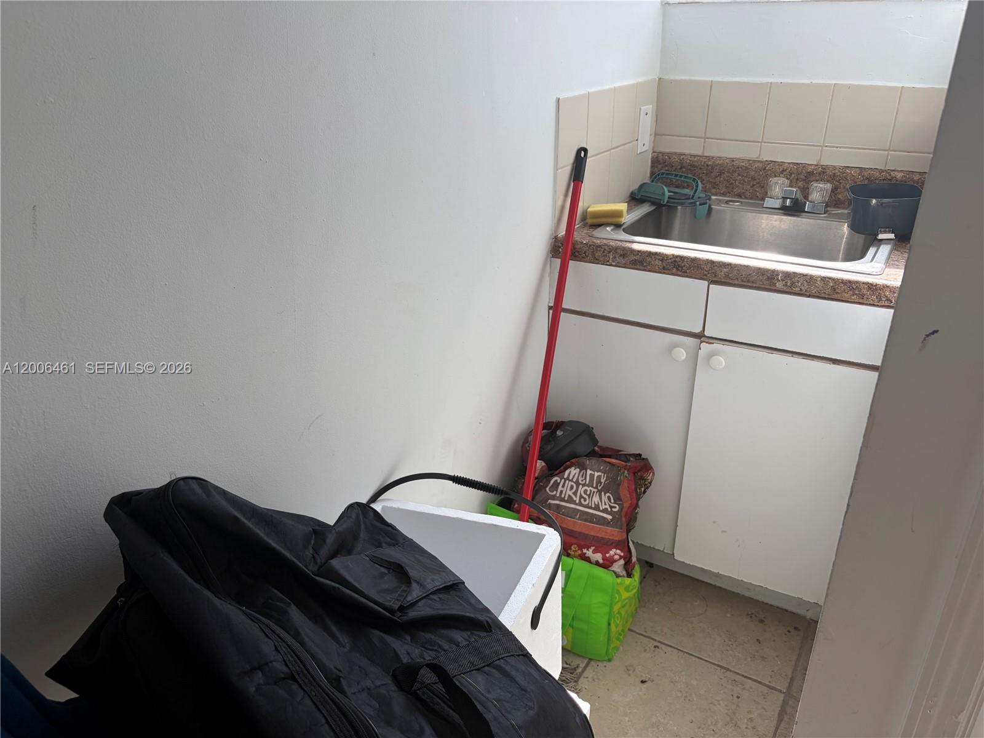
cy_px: 369
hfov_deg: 67.3
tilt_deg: -23.9
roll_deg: +1.7
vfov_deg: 53.1
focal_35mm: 26
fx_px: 739
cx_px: 492
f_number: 1.6
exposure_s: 1/331
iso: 50
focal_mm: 5.96
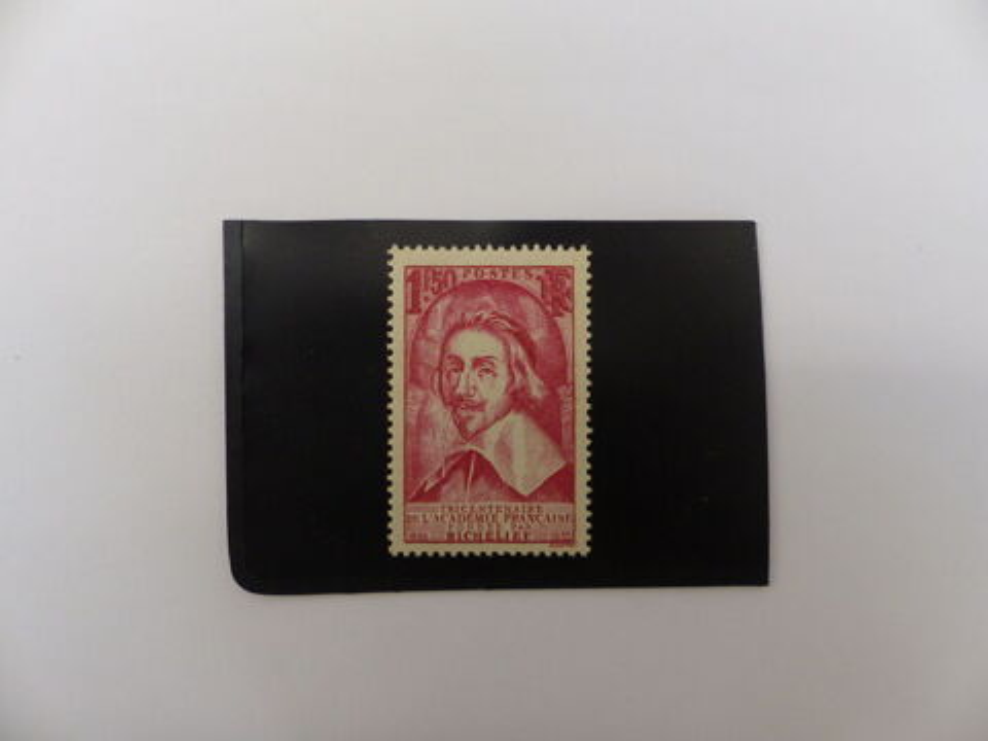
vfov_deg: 54.9
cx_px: 494
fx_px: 714
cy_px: 370
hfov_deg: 69.4
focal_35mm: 25
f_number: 2.8
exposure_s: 1/60
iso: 250
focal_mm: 4.5
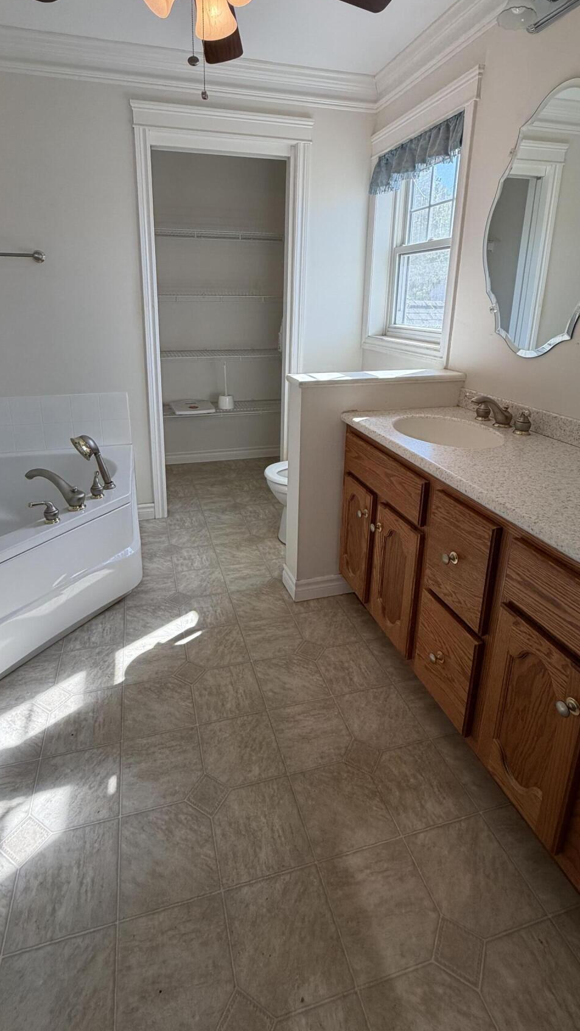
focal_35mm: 18
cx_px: 267
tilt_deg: -16.0
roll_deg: -0.3
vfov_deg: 92.0
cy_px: 436
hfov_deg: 60.9
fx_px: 492
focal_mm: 2.22
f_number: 2.2
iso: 50
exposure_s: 1/120
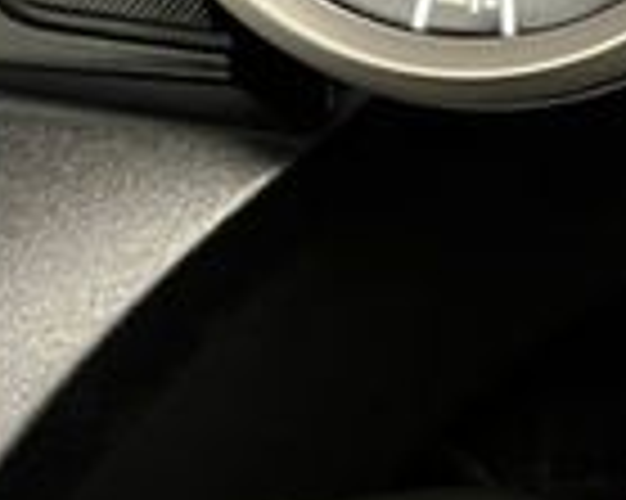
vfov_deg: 12.9
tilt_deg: -44.0
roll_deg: -1.9
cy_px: -90
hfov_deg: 14.9
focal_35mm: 117
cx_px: 1018
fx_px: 2166
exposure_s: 1/33
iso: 400
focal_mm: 5.1
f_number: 1.6
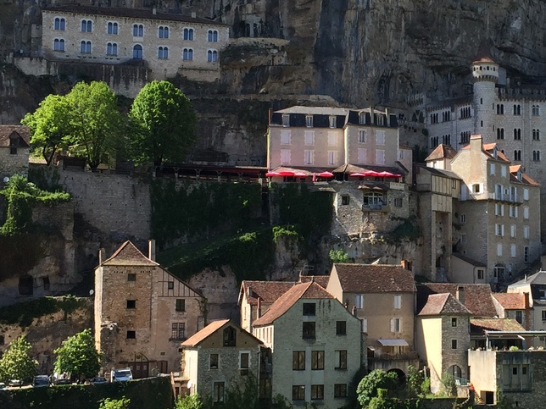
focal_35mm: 72
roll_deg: +0.3
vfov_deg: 20.4
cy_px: 194
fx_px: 1136
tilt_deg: +5.7
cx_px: 483
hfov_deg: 26.2
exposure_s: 1/898
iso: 32
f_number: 2.2
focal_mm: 4.15
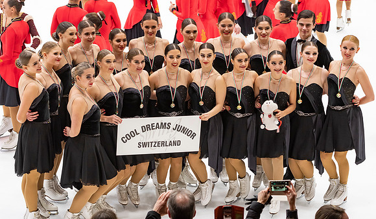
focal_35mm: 114
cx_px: 179
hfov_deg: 18.6
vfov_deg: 10.9
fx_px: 1150
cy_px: 88
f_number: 4.5
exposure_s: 1/125
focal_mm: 70
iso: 800
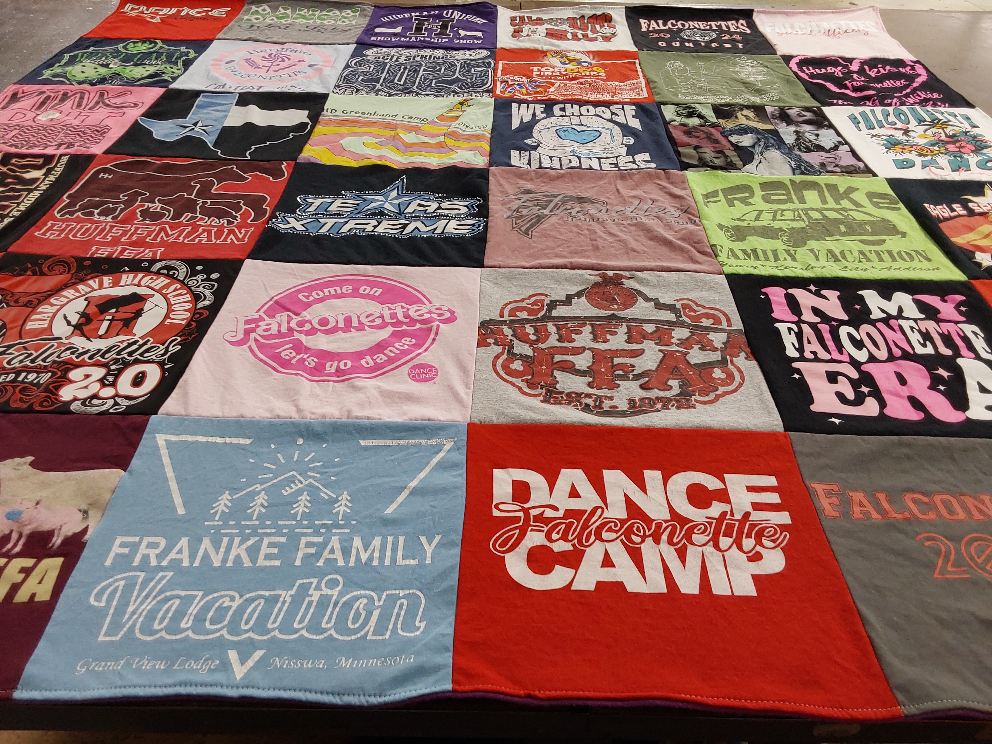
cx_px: 496
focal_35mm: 28
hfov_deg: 63.4
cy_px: 372
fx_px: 802
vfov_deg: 49.7
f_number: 1.9
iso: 80
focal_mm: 2.91
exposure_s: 1/50
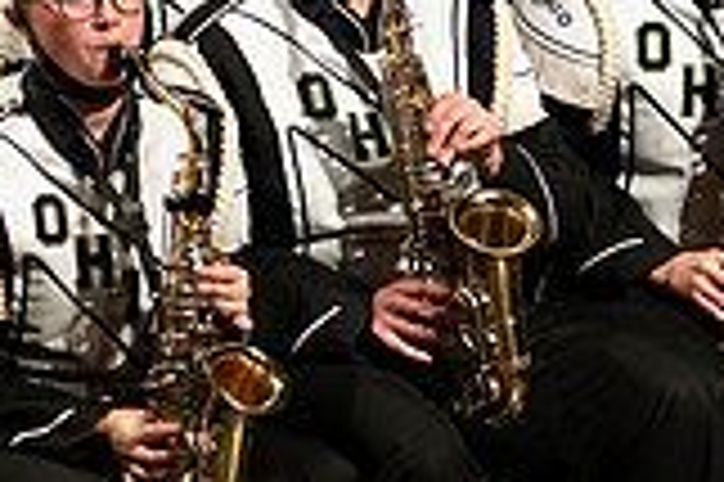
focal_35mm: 1082
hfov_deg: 1.9
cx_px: 1115
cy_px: -36
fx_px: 21738
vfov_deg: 1.3
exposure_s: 1/500
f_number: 2.8
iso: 3200
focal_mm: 300
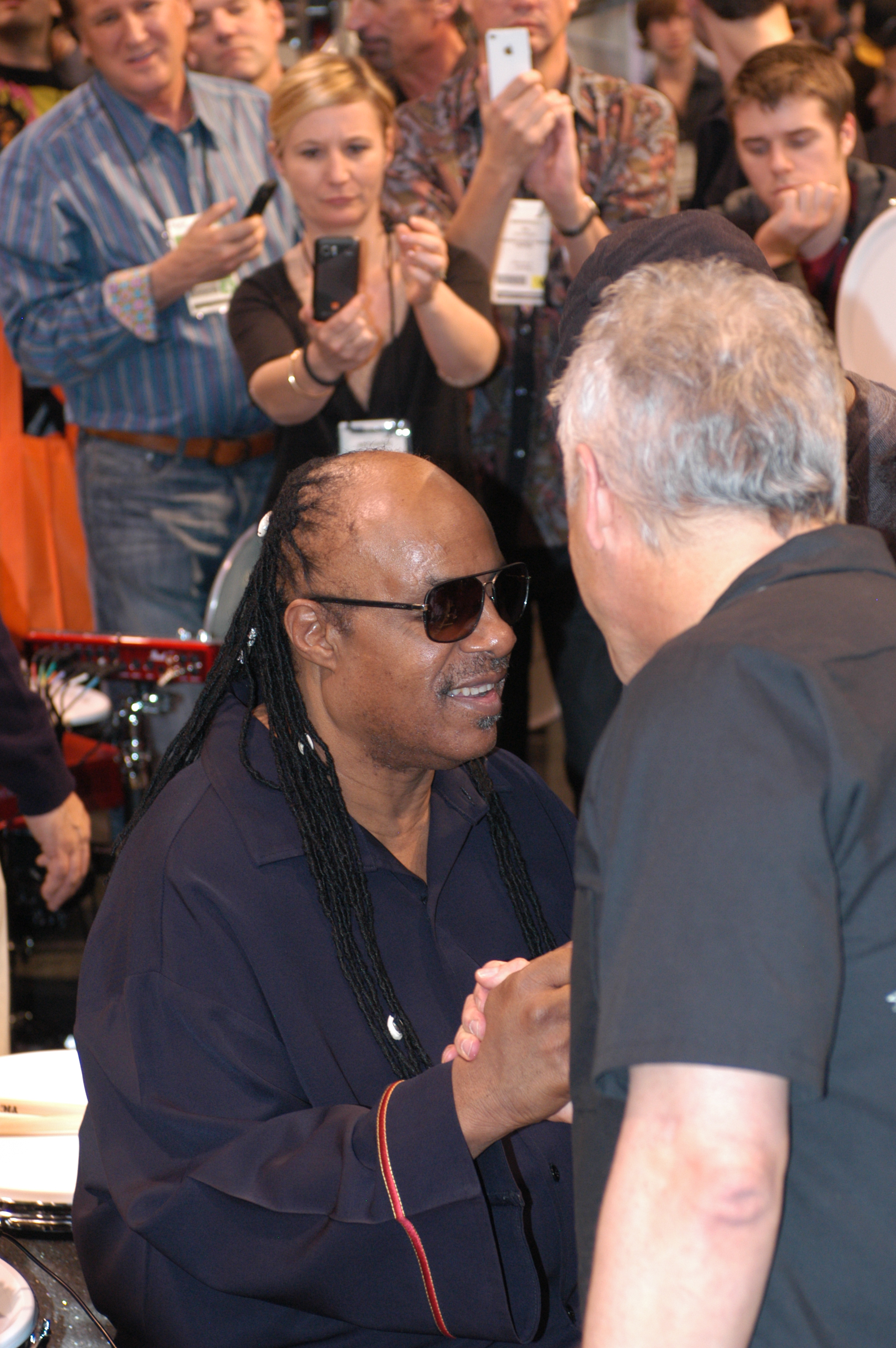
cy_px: 674
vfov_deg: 22.6
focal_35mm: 90
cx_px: 448
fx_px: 3366
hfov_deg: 15.2
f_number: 4.5
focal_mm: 60
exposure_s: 1/60
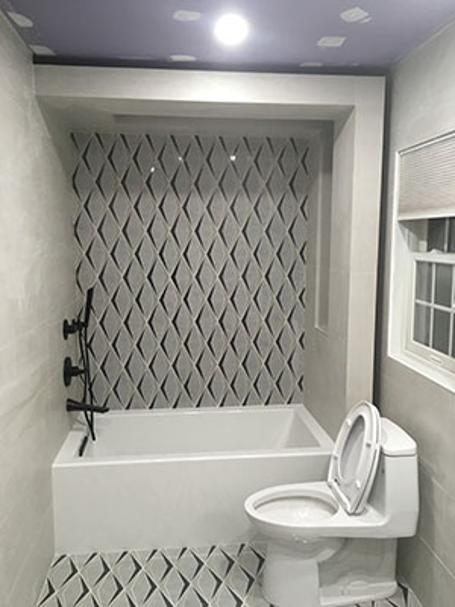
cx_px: 228
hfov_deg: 48.2
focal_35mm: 29
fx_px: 508
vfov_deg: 61.7
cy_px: 304
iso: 64
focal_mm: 4.15
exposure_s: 1/30
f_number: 2.2
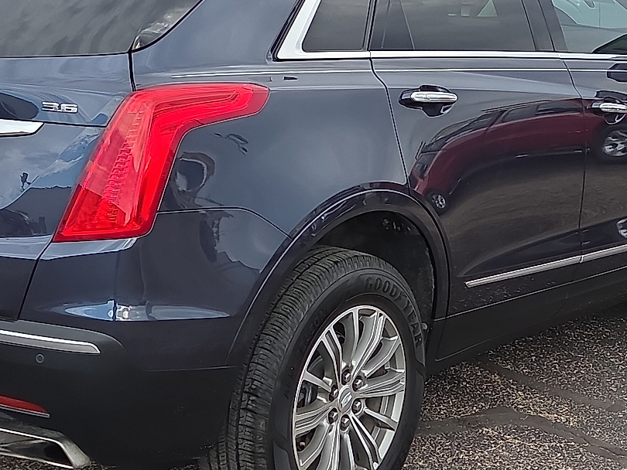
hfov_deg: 25.3
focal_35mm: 77
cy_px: 176
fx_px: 1395
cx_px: 265
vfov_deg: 19.1
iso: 25
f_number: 1.8
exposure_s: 1/256
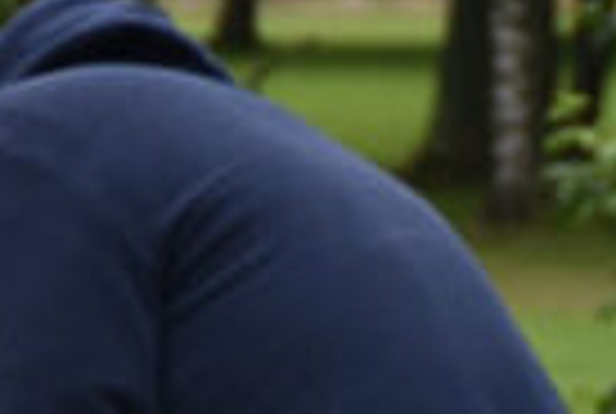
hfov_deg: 2.3
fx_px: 15348
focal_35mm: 895
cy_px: 1159
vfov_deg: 1.5
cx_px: 54
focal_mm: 80
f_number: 5.6
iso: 100
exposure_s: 1/125
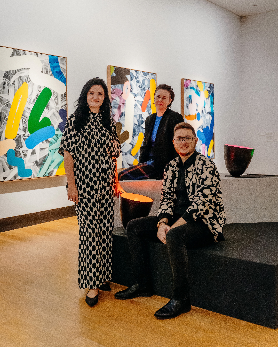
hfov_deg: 38.2
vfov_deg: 46.6
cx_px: 141
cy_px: 142
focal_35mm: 39
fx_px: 401
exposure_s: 1/500
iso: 4000
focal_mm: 34
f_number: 2.8
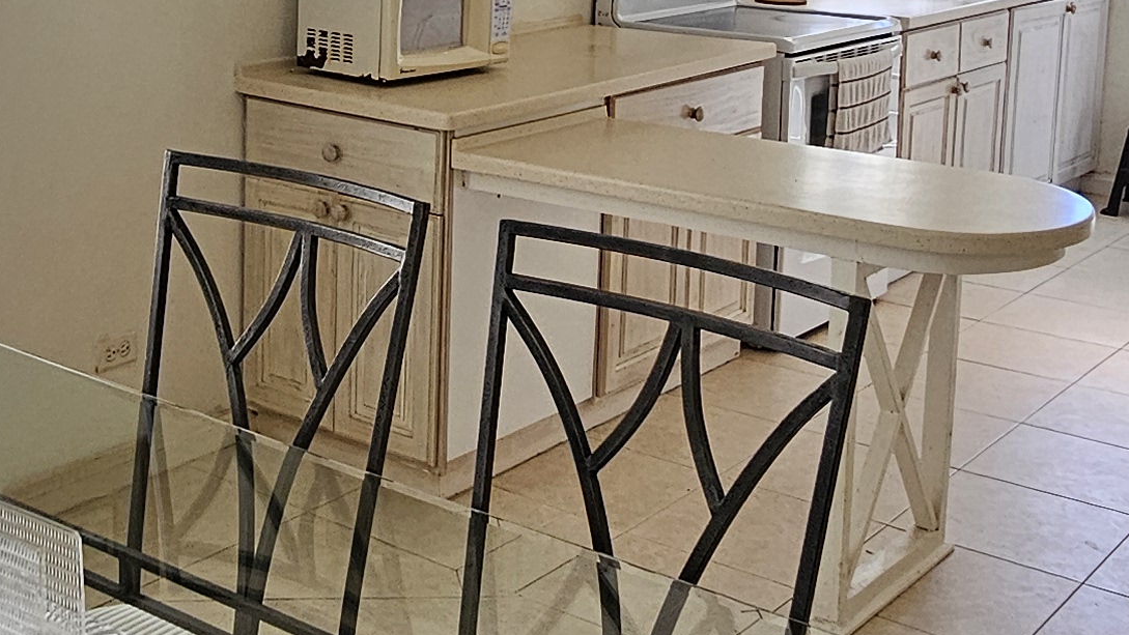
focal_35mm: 52
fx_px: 1557
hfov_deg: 39.2
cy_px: 70
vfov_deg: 22.5
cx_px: 341
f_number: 2.2
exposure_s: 1/100
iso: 100
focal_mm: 2.2
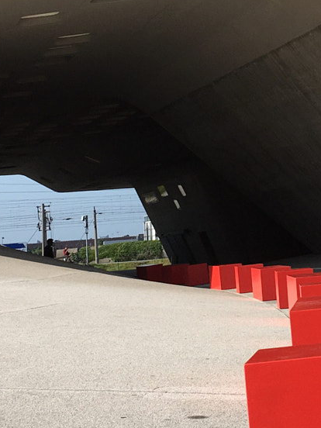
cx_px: 305
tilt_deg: +8.4
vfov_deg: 22.9
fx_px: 1039
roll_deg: +4.5
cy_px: 76
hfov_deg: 17.2
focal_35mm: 84
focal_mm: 4.15
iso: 25
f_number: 2.2
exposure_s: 1/1832
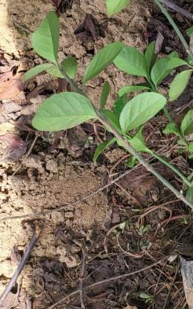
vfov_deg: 29.0
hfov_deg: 16.7
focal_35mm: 69
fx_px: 580
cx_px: 309
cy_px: 53
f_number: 1.8
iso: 40
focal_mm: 5
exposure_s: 1/714
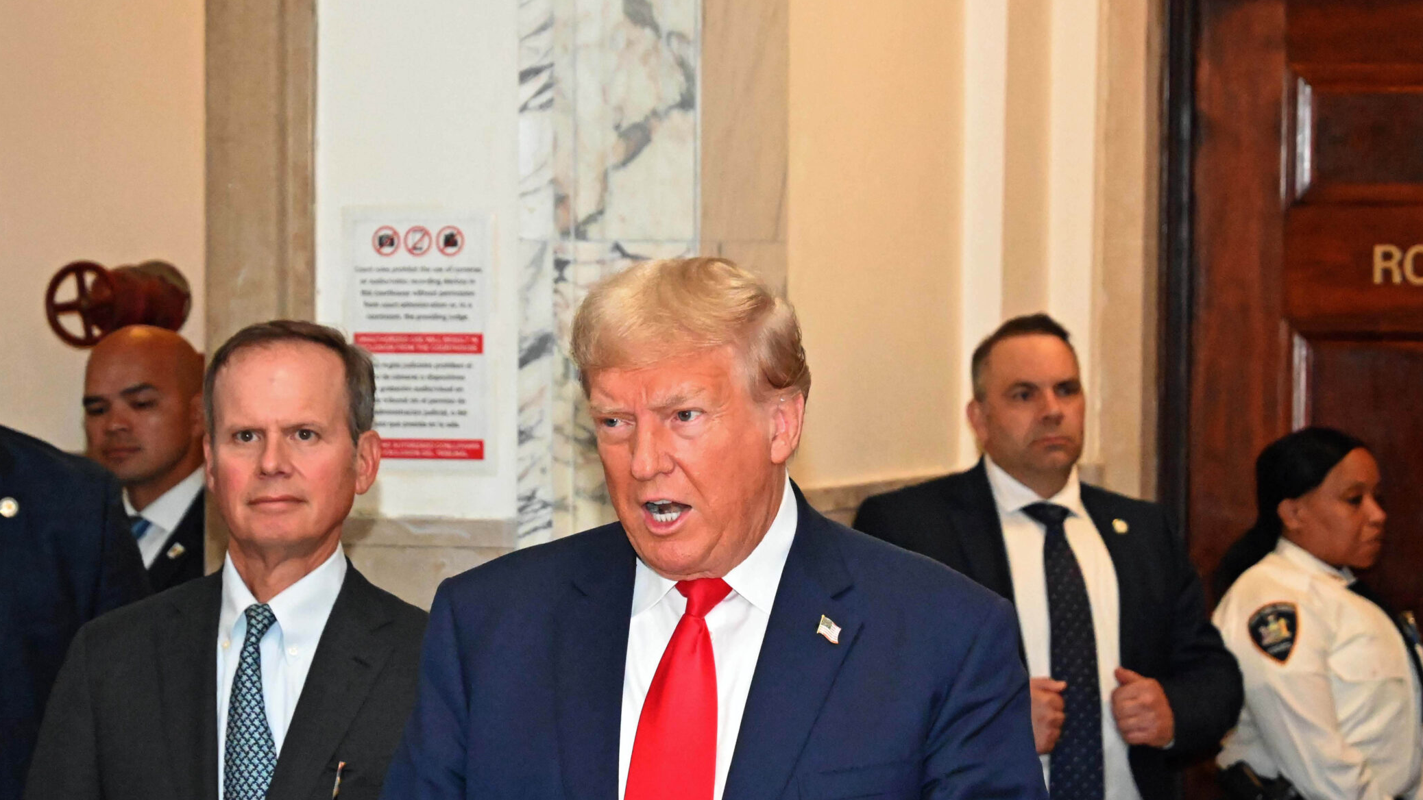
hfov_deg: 13.1
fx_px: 6188
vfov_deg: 7.4
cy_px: 538
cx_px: 682
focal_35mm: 164
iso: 11400
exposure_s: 1/125
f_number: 7.1
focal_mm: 85
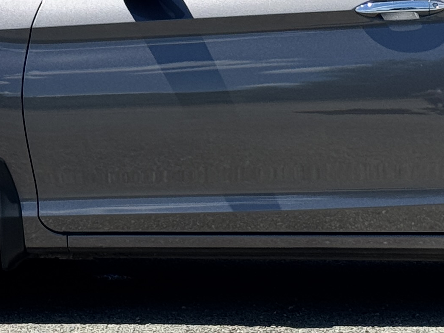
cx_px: 407
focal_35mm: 186
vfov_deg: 8.0
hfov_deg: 10.6
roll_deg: -0.2
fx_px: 2385
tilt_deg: -1.7
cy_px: 30
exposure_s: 1/4608
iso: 64
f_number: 1.78
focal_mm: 6.76
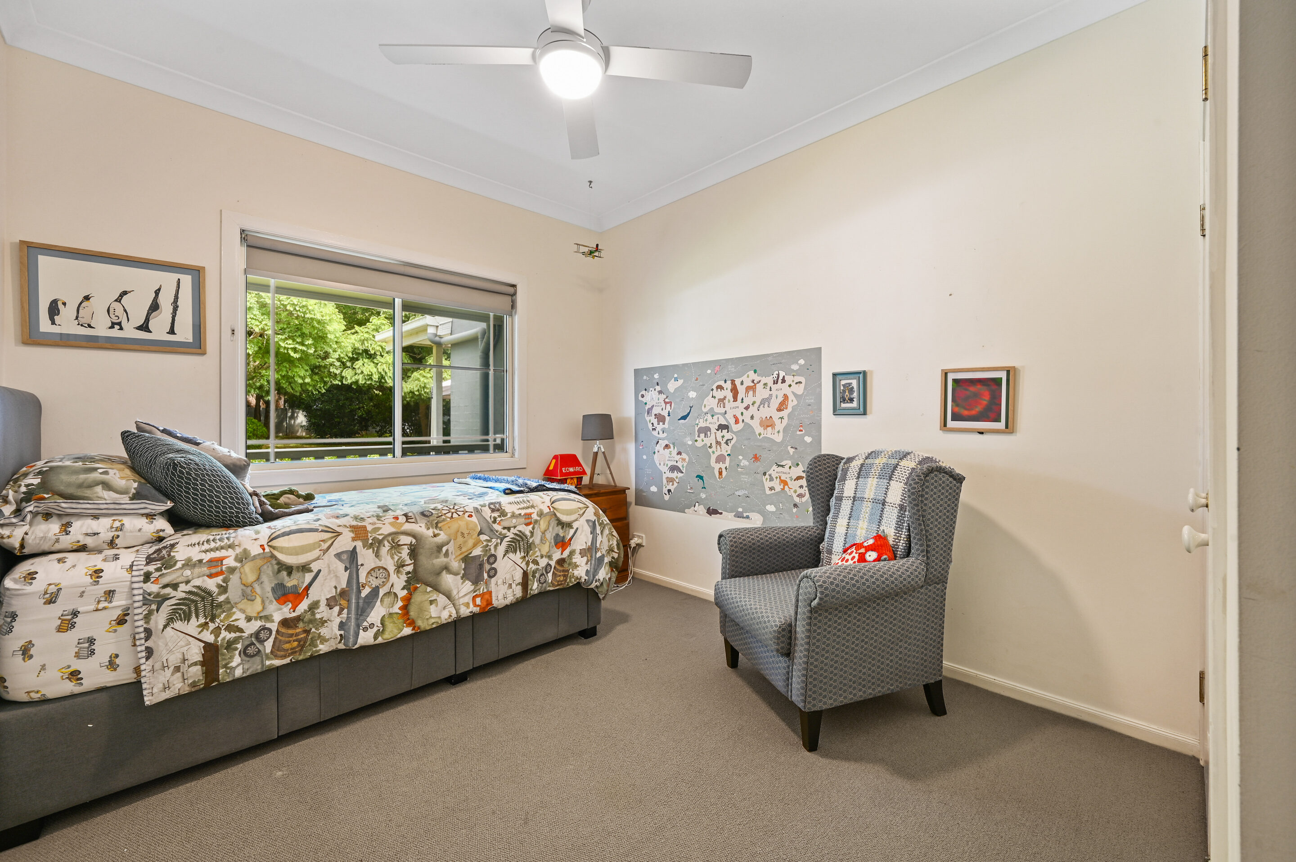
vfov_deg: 81.1
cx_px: 648
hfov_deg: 104.3
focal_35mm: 14
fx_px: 504
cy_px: 431
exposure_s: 1/1.25
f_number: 11
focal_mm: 14
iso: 100
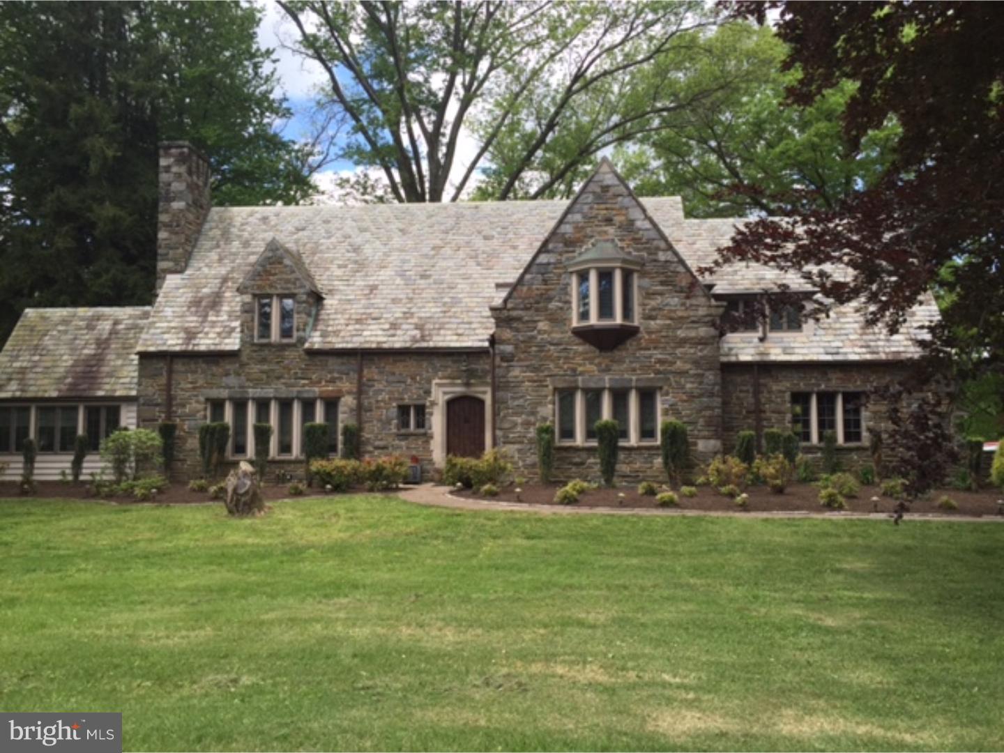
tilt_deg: +5.0
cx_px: 502
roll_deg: -0.6
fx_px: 841
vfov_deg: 48.2
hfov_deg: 61.7
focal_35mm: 29
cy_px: 376
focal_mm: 4.15
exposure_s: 1/732
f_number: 2.2
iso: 32
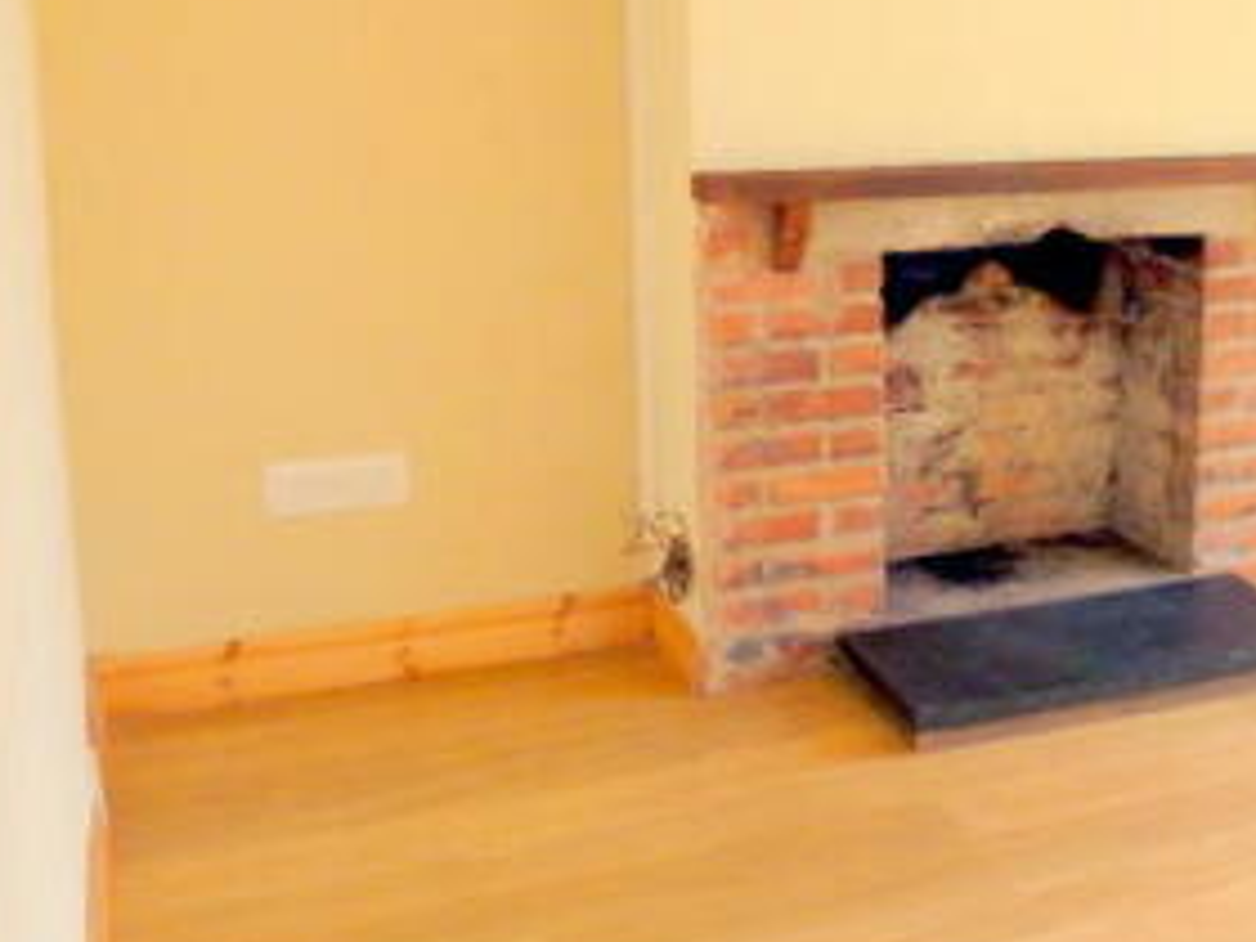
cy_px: 334
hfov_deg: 36.1
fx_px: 1814
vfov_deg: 29.0
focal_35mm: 50
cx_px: 1101
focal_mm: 4.3
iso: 125
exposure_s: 1/60
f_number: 3.3
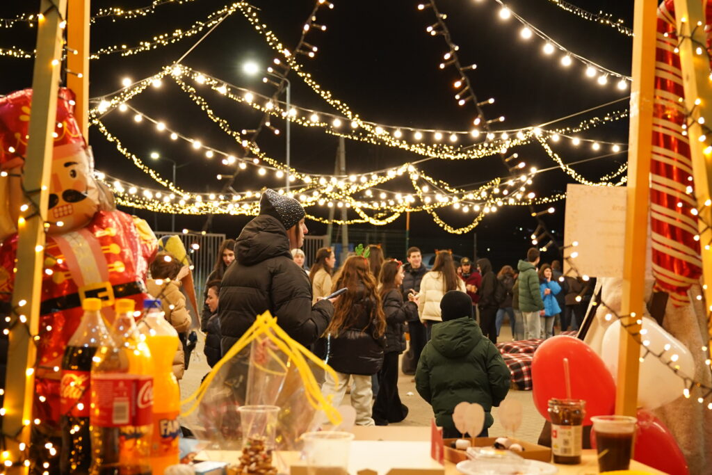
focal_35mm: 42
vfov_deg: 31.9
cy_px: 238
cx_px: 356
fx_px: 831
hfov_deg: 46.4
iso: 2000
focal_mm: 28
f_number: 2.8
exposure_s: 1/100
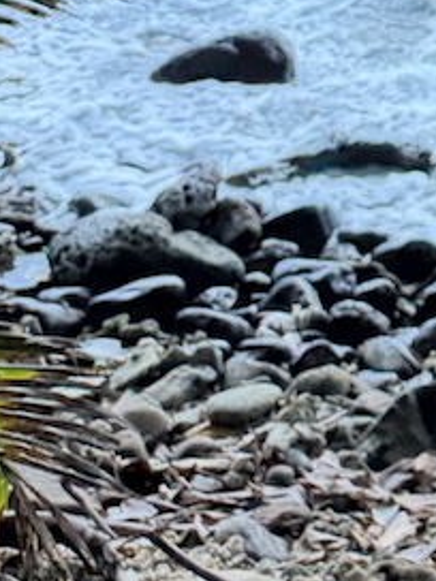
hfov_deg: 12.5
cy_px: -508
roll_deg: +0.8
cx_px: 641
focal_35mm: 113
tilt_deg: -7.2
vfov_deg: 14.9
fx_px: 1898
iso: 500
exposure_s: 1/60
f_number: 1.78
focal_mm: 6.76
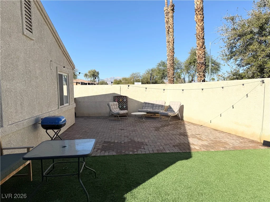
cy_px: 101
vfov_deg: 56.8
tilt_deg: -5.3
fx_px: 187
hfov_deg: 71.6
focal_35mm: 24
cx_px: 135
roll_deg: +0.5
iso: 80
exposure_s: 1/7092
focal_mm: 6.76
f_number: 1.78
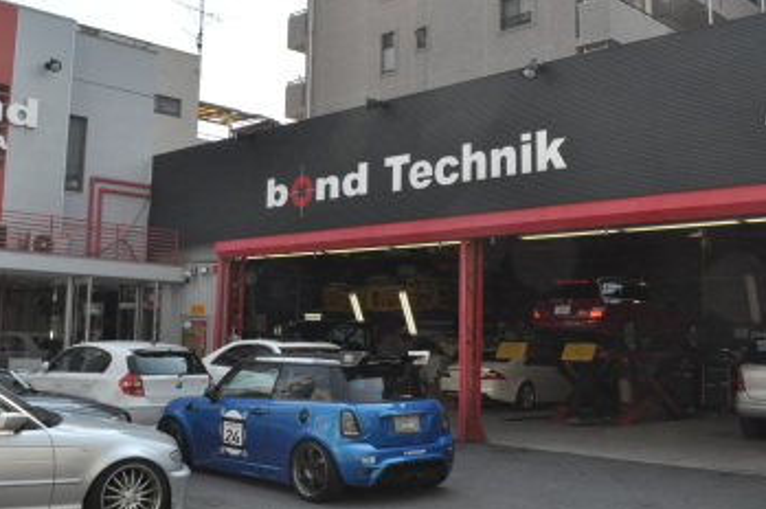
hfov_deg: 47.3
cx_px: 331
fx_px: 872
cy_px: 206
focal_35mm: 41
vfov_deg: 32.5
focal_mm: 18
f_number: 11
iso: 800
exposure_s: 1/640
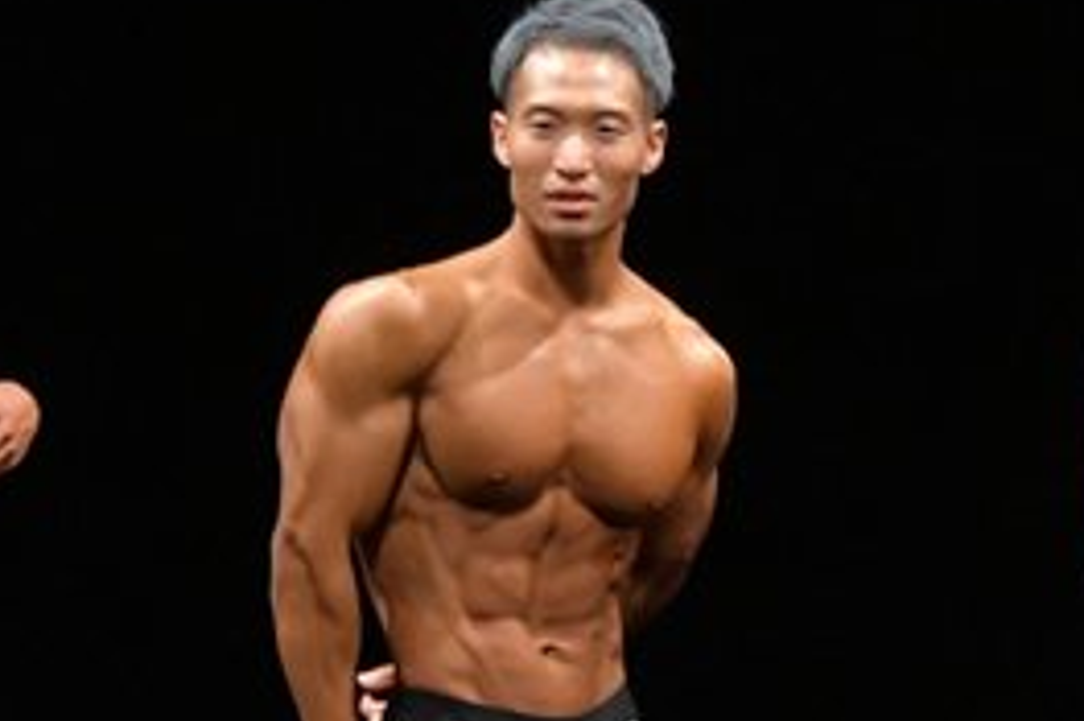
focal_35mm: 664
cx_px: 991
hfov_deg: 3.1
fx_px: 19981
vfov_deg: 2.1
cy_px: 737
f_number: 5.6
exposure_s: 1/400
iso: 3200
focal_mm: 150
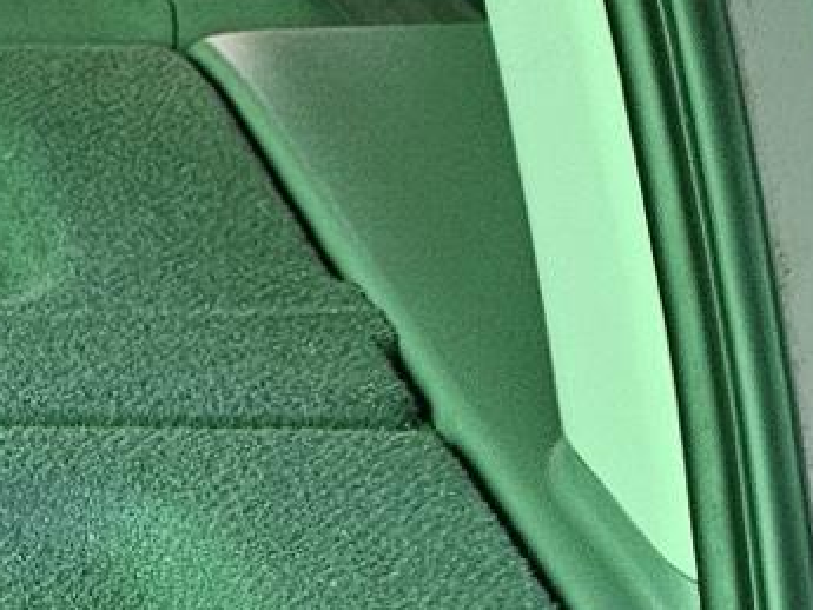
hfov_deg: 11.8
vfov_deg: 11.0
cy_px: 1010
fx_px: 3007
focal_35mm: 128
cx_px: -1273
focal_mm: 5.4
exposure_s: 1/50
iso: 640
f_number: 1.8
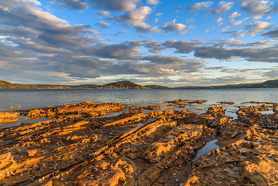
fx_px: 188
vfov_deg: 52.5
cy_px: 93
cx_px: 139
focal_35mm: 24
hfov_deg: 73.0
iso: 100
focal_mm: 24
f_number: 8
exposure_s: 1/20
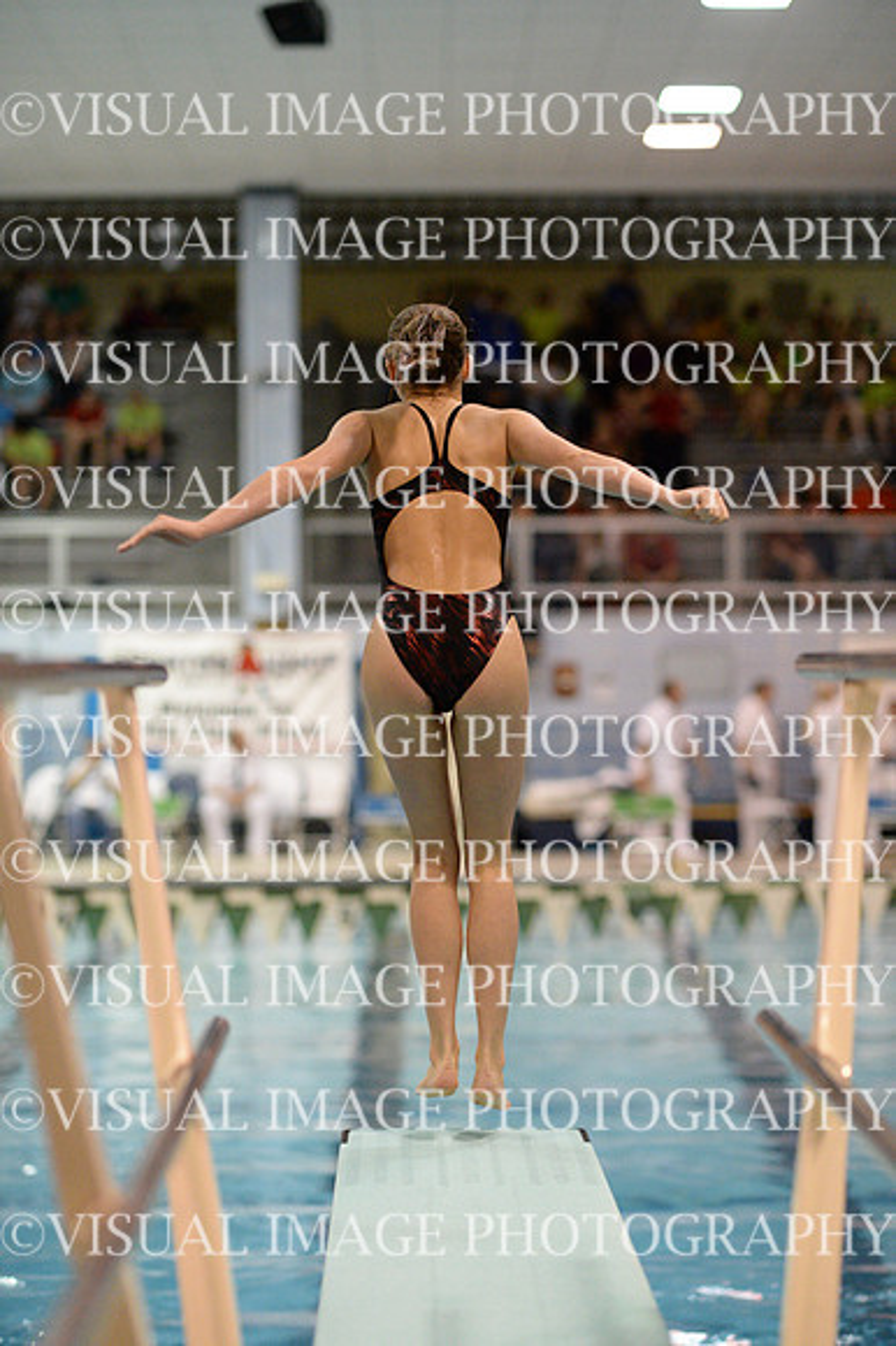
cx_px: 448
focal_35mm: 85
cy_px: 673
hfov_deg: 16.1
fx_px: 3177
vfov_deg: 23.9
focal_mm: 85
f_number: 2
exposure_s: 1/1250
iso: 6400
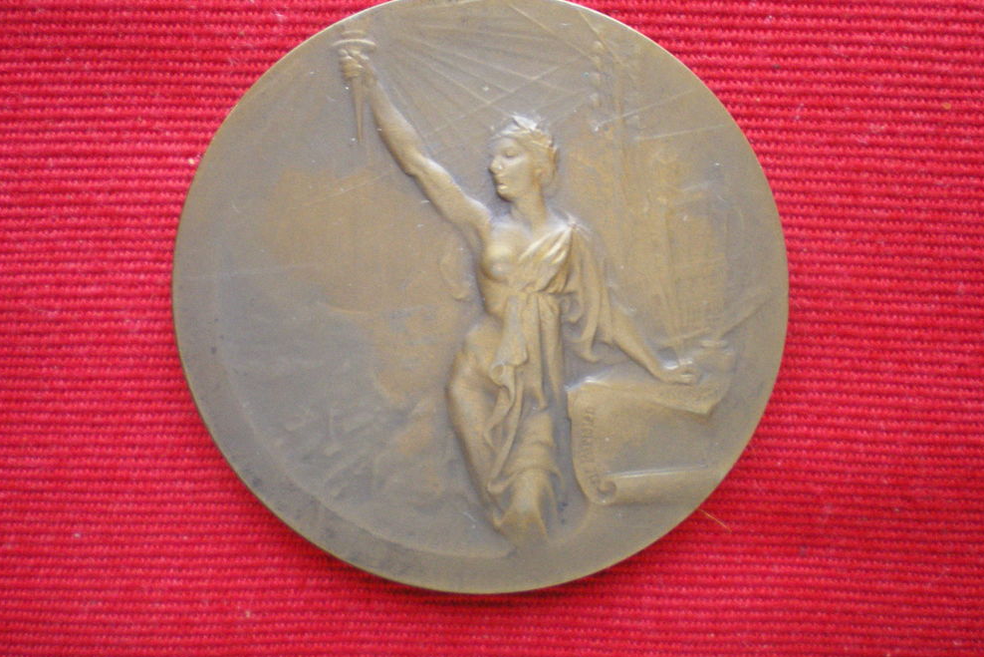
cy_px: 318
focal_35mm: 40
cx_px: 489
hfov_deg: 48.5
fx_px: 1093
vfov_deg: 33.4
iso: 400
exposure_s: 1/15
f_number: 3.1
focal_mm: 6.3
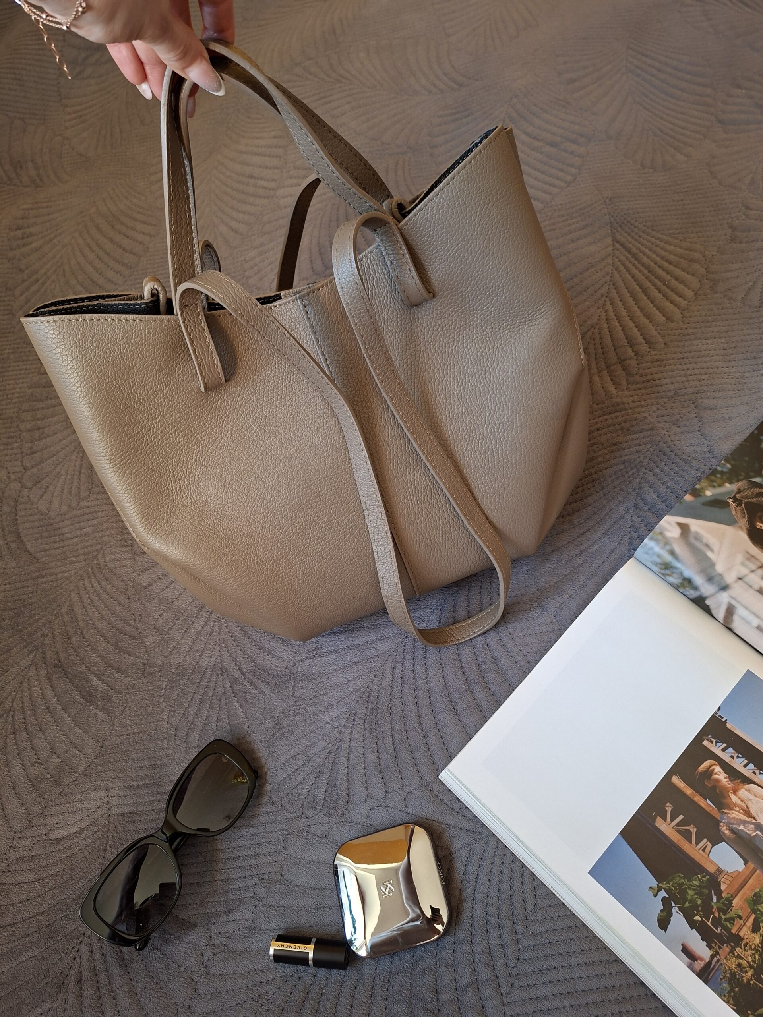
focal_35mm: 23
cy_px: 508
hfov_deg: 58.9
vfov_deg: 73.9
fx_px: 676
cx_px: 382
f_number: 1.8
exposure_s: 1/50
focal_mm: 5.54
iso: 320
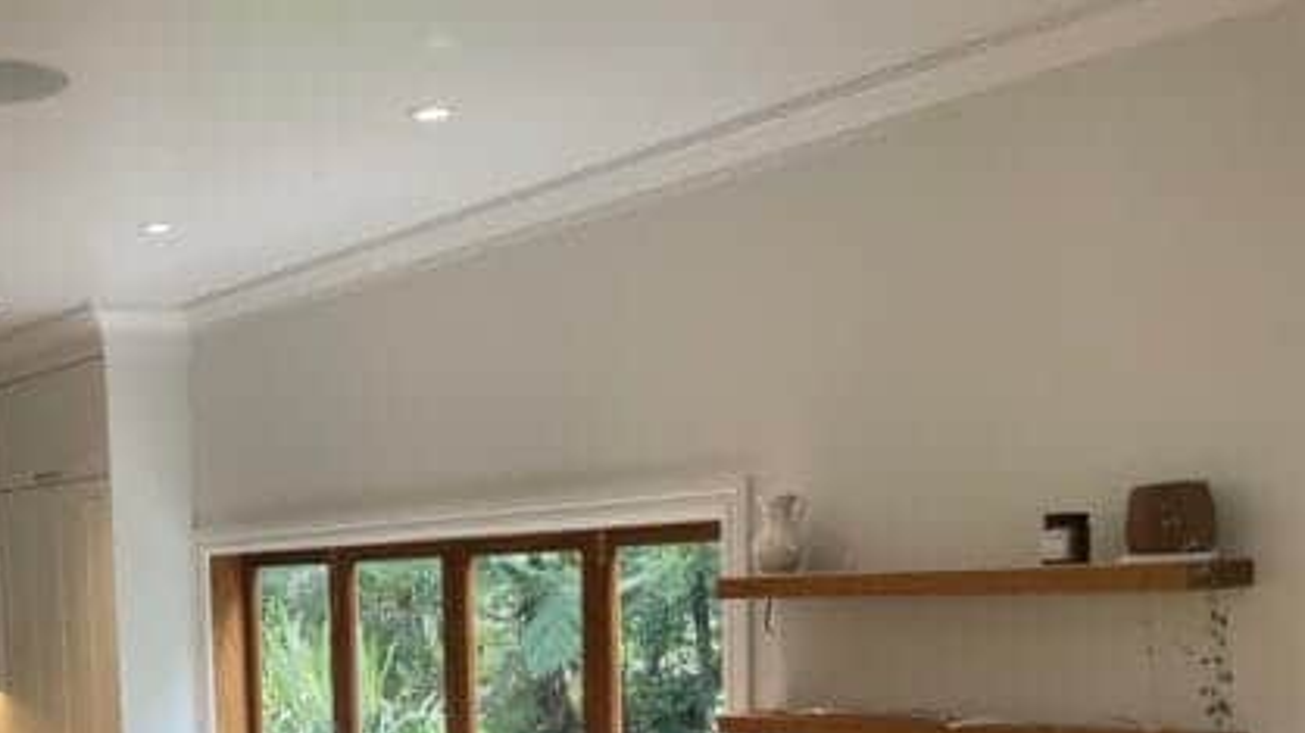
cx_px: 112
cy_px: 770
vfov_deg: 22.0
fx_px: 1799
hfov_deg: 37.1
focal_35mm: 52
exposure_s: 1/121
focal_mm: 4.2
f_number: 1.6
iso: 100
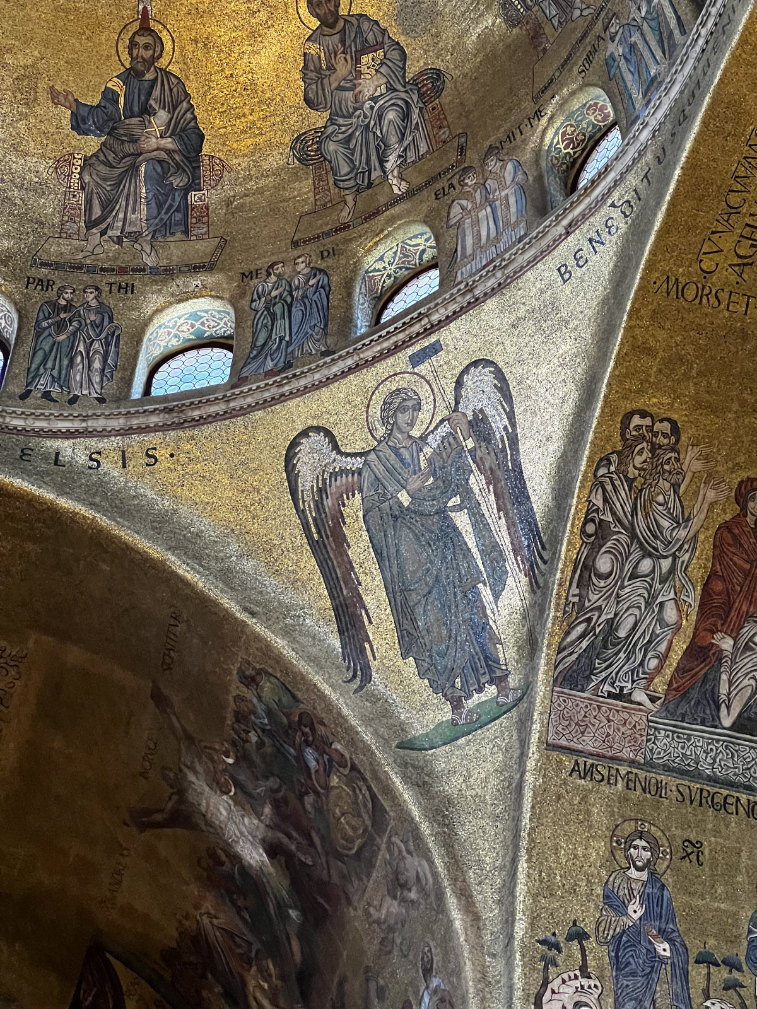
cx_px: 378
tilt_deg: +54.6
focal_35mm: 77
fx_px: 2245
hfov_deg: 19.1
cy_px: 504
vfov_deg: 25.3
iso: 800
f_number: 2.8
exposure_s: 1/50
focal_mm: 9
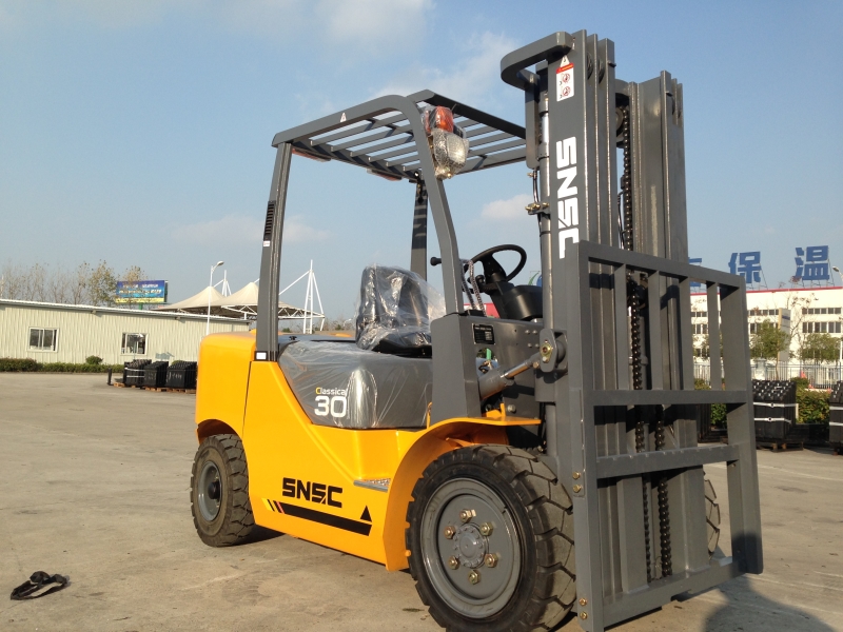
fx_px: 804
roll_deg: -0.9
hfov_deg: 55.4
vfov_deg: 42.9
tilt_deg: +0.9
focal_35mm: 33
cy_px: 316
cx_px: 422
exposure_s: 1/968
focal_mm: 4.12
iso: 50
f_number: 2.4
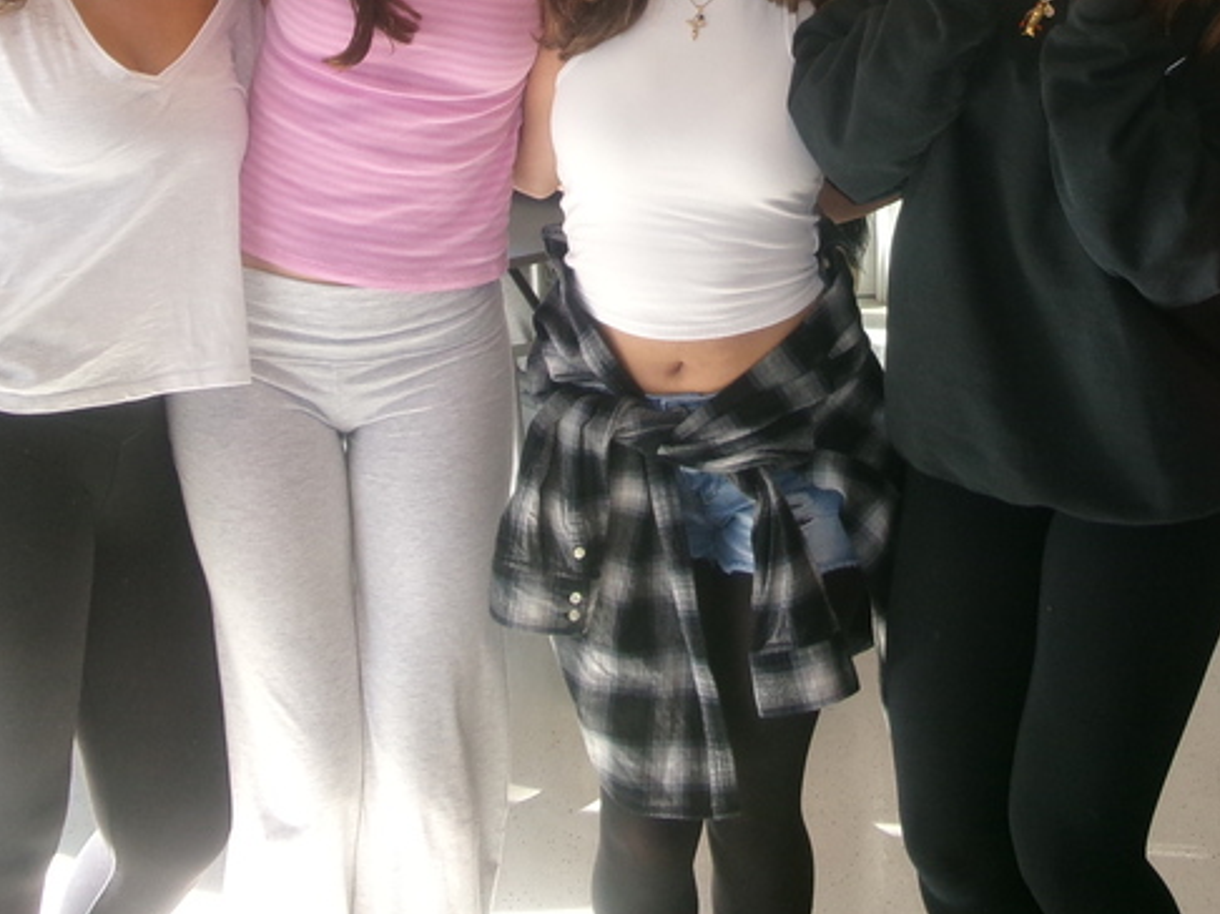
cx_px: 748
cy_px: 3
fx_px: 2078
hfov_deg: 32.6
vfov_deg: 23.7
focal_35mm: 59
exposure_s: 1/60
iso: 118
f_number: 3.9
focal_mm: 5.1
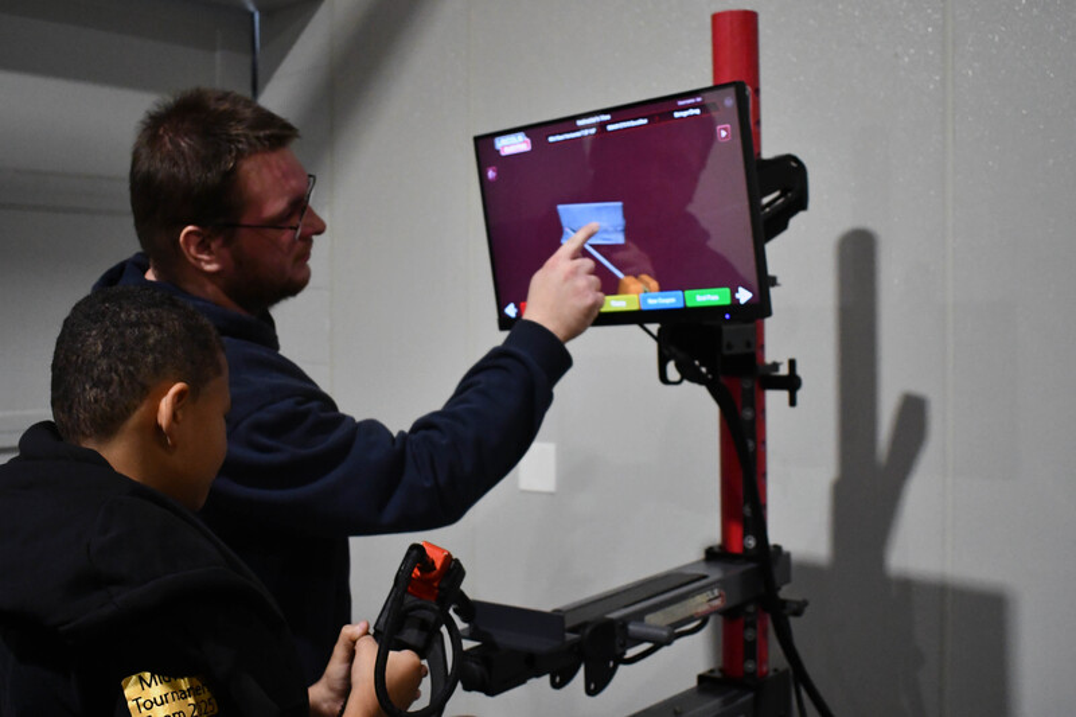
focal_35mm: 44
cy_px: 358
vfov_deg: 30.5
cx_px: 538
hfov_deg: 44.5
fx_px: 1315
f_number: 3.8
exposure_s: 1/125
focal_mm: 22
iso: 2800
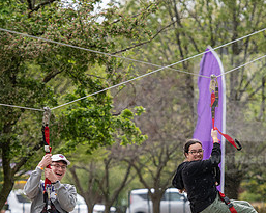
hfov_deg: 5.9
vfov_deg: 4.7
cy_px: 180
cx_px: 162
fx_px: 2587
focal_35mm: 329
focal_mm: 155
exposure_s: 1/640
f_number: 3.5
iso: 500
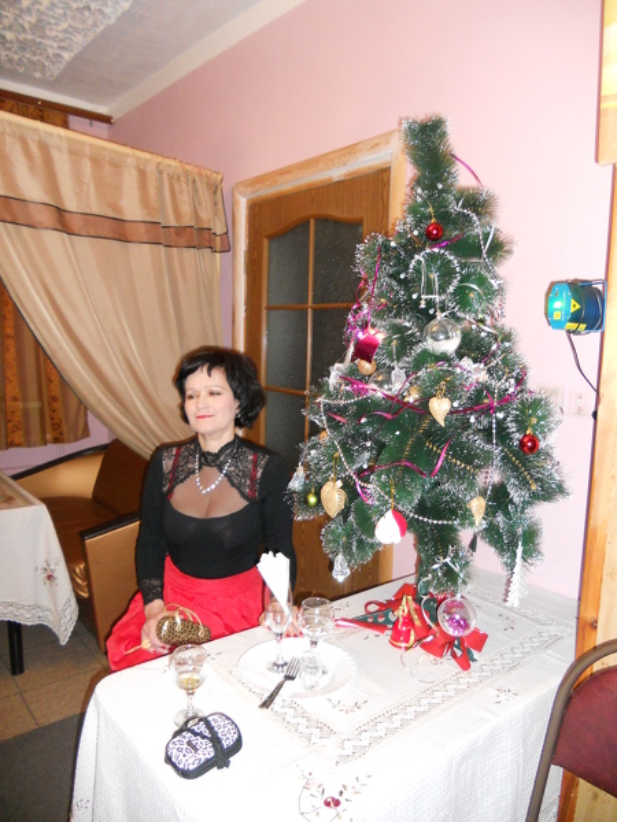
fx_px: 642
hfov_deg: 51.4
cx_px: 308
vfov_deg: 65.3
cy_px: 411
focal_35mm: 27
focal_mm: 4.9
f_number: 3.2
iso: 400
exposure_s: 1/25
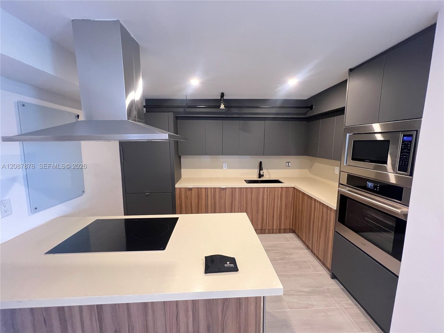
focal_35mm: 13
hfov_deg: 106.2
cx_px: 222
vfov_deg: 89.9
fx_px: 167
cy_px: 166
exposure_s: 1/60
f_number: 1.8
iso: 500
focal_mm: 1.57
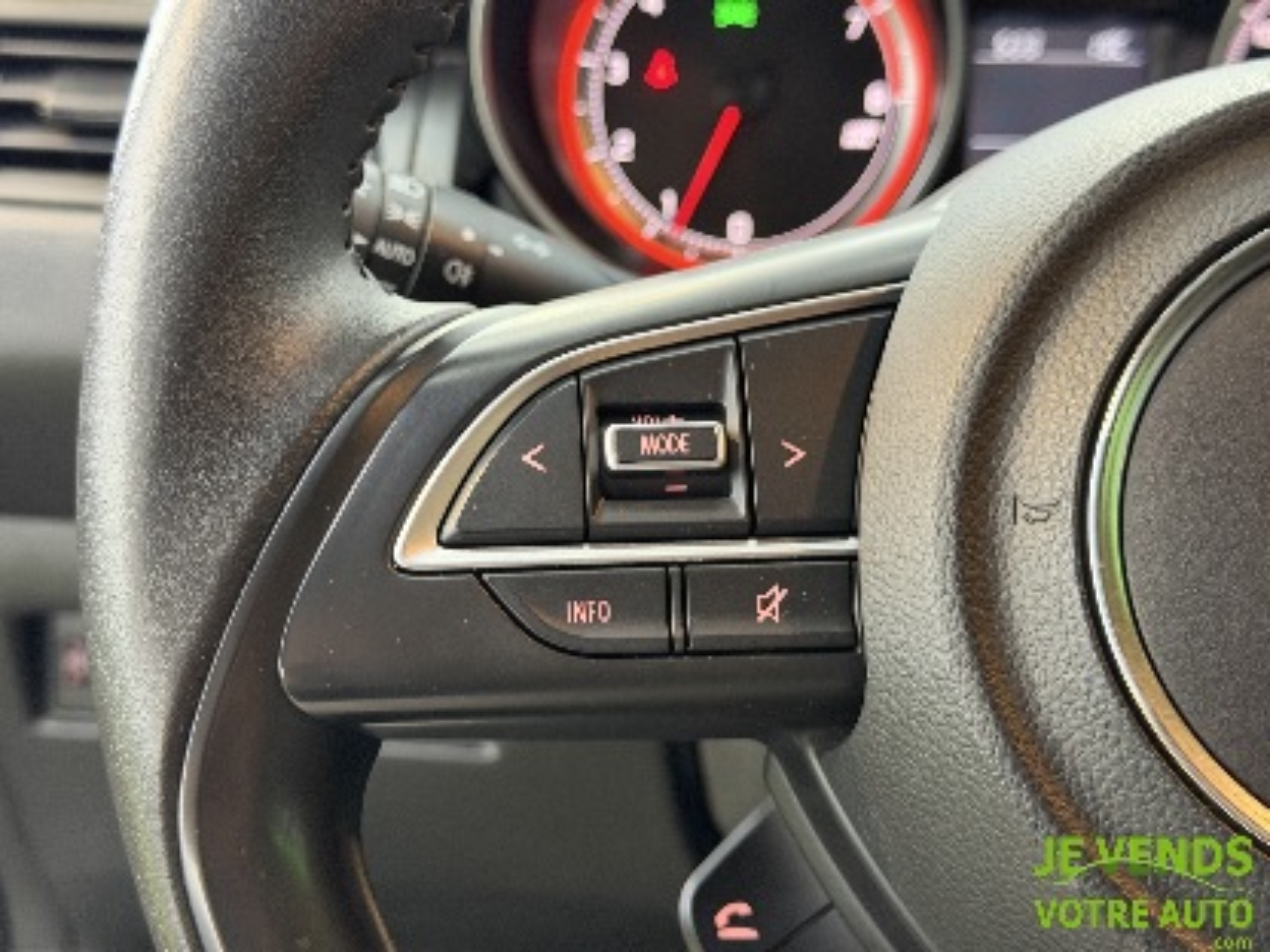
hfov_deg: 39.7
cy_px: 476
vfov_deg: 30.3
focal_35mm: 48
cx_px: 635
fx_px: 1761
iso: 500
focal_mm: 6.76
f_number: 1.78
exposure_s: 1/36
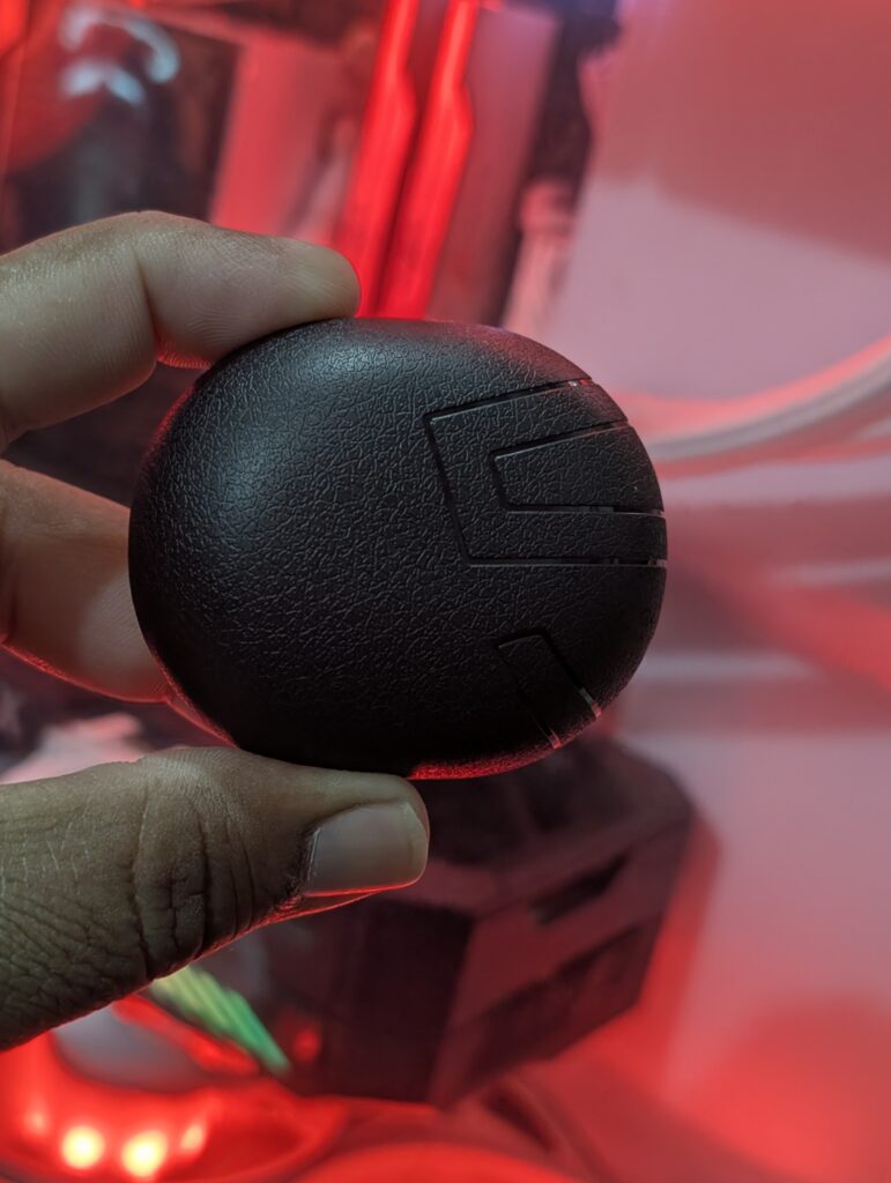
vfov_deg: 38.9
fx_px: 1677
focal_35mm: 49
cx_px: 446
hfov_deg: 29.7
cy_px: 592
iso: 127
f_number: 1.68
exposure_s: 1/168
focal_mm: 6.9
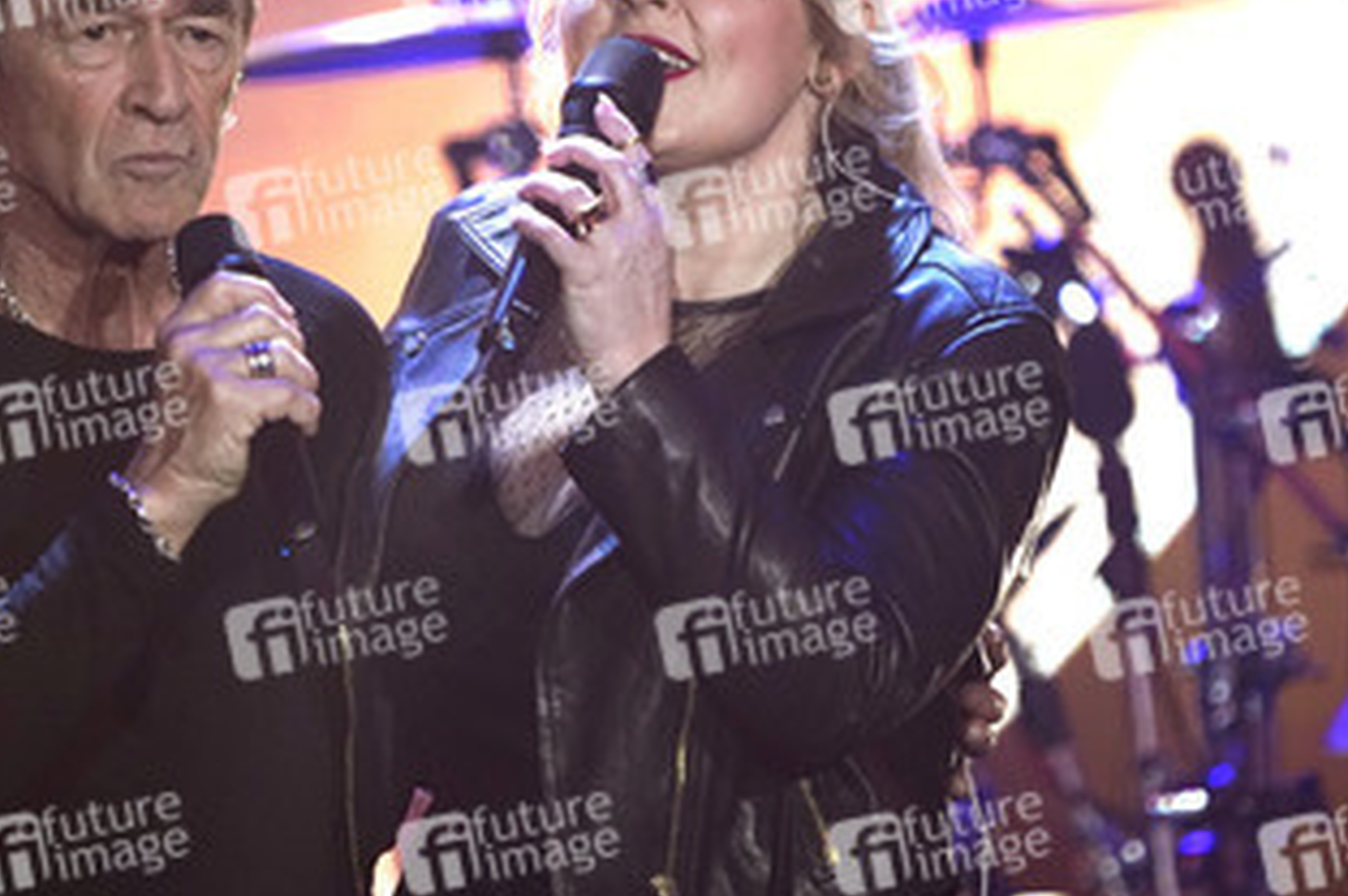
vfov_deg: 1.6
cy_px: 306
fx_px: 31383
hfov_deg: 2.5
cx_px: 394
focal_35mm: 839
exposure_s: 1/160
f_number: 6.3
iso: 3200
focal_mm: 582
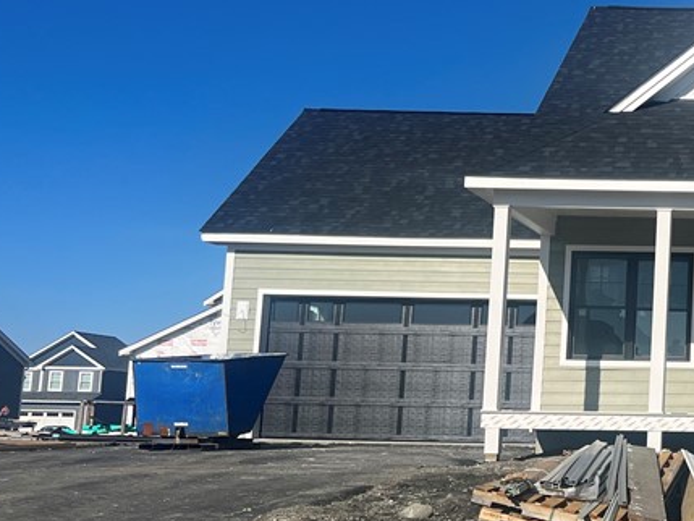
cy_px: 246
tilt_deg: +7.9
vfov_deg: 23.7
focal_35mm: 62
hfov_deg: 27.8
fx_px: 1243
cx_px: 804
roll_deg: -0.6
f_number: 1.5
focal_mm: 5.7
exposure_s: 1/9434
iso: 50
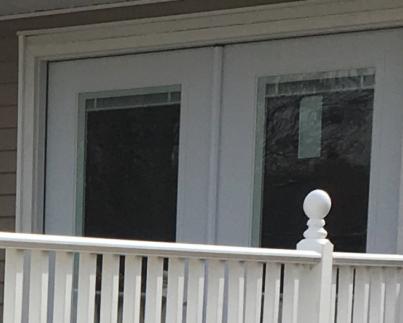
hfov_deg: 10.6
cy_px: 636
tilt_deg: -8.5
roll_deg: -0.8
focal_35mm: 174
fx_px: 2076
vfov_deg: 8.4
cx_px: -229
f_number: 2.2
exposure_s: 1/2079
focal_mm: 4.15
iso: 25
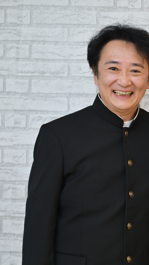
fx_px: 520
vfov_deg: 28.6
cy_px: 142
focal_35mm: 74
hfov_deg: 16.0
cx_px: 154
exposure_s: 1/80
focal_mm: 40
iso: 640
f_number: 7.1
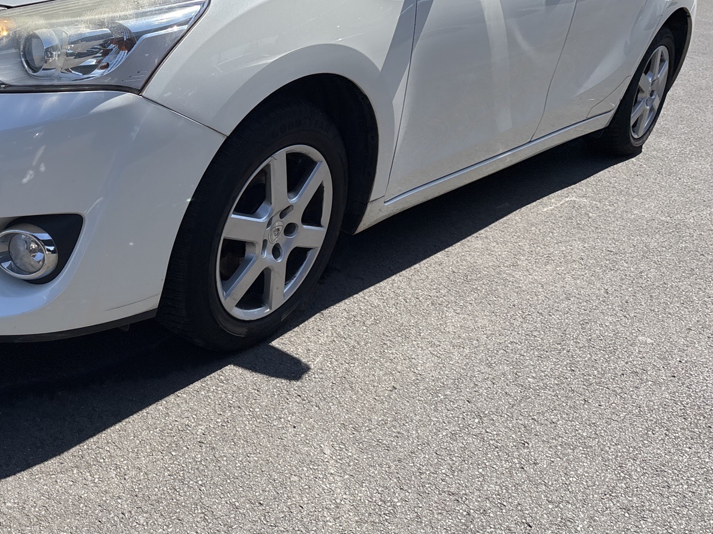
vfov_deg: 33.4
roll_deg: -5.0
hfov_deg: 43.5
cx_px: 186
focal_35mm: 42
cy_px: 115
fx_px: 865
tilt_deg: -9.8
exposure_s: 1/3650
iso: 50
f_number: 1.6
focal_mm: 5.96
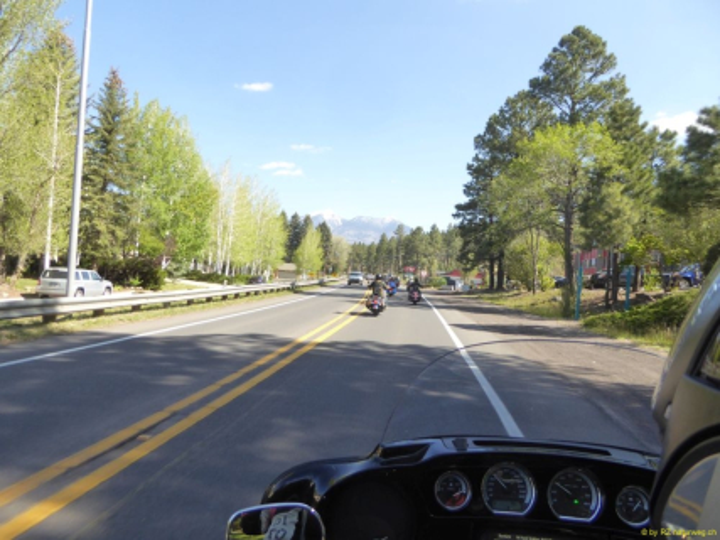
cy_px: 270
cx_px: 360
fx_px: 520
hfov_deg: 69.4
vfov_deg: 54.9
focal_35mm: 25
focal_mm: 4.3
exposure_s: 1/320
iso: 160
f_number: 3.3
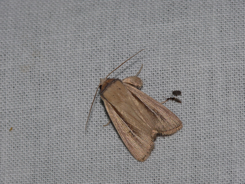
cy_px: 92
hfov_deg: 7.6
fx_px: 1833
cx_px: 122
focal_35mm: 259
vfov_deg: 5.7
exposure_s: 1/640
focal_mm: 54.7
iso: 100
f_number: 11
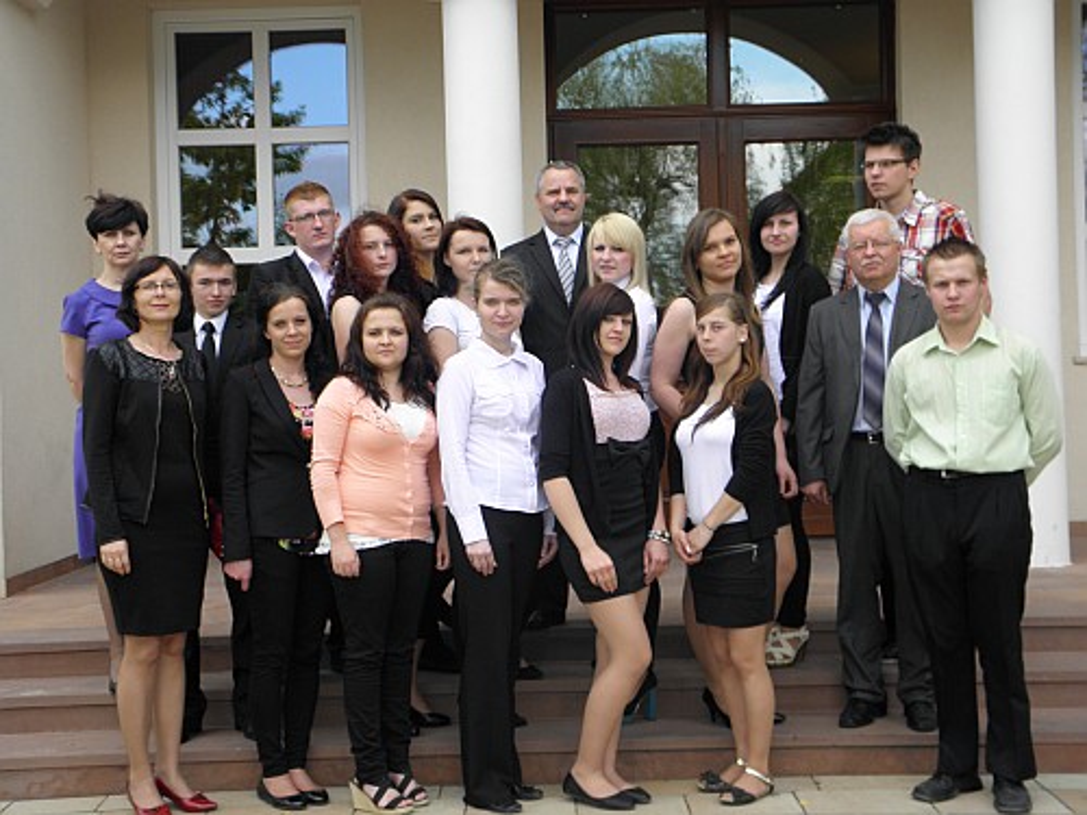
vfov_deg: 30.9
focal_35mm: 47
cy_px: 408
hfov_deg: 40.4
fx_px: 1476
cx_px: 544
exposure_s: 1/100
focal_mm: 8.6
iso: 100
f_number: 3.9
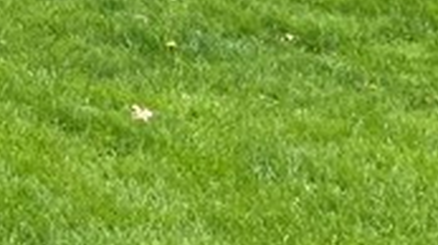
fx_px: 1950
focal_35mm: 168
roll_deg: -0.5
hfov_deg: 11.4
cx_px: -463
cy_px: -270
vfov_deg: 6.9
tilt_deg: -2.4
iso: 32
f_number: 1.8
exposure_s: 1/1302
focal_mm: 4.25
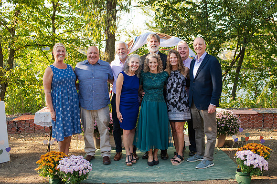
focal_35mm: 37
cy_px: 92
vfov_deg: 35.5
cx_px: 146
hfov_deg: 51.3
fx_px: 288
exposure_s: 1/640
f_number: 3.2
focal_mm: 35
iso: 400
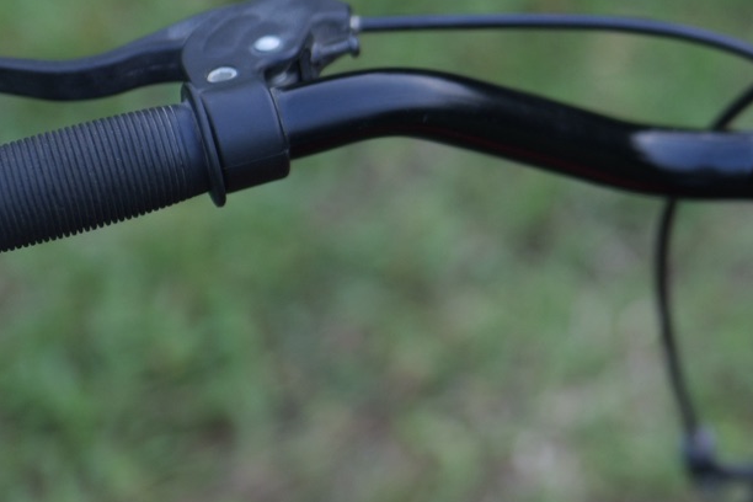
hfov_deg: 13.7
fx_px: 3075
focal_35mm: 147
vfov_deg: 9.3
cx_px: 768
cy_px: 205
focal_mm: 50
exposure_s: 1/200
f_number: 2
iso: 640
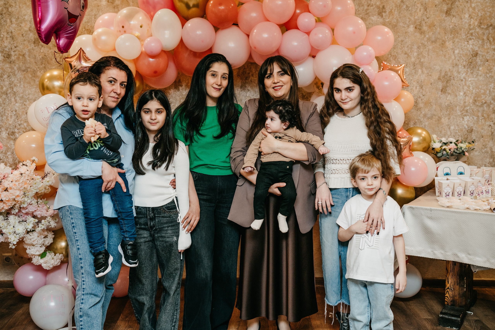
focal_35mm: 46
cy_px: 165
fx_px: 637
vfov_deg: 29.0
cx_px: 248
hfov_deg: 42.5
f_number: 4
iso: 200
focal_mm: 45
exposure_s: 1/160
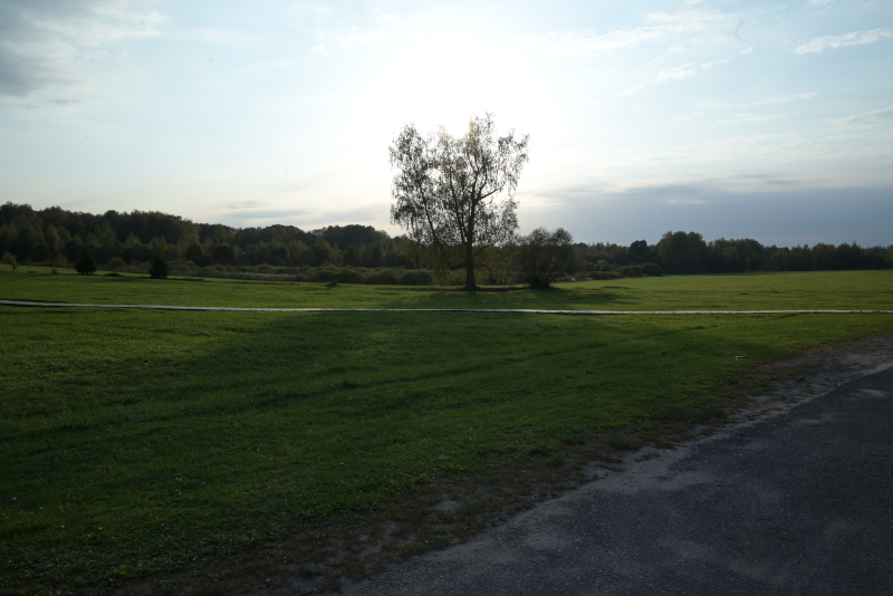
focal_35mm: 28
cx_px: 446
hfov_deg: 65.5
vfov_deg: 46.4
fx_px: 695
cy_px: 298
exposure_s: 1/640
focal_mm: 28
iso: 400
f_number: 13
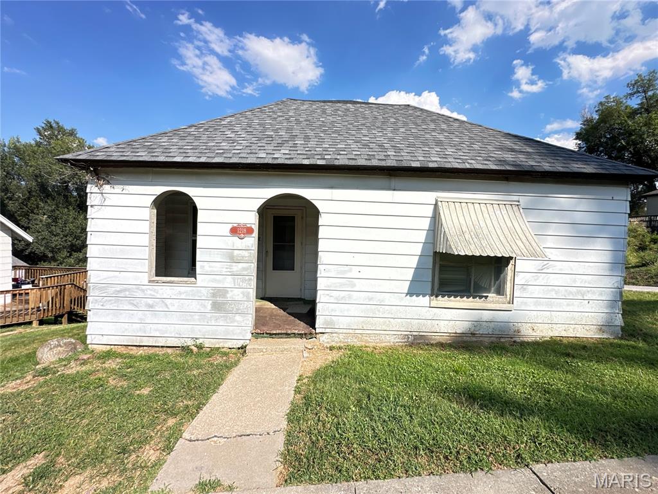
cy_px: 247
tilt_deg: -2.8
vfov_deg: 85.7
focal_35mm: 14
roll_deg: -2.4
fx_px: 266
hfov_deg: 102.1
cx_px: 329
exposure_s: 1/947
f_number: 2.2
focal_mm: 2.22
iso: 40
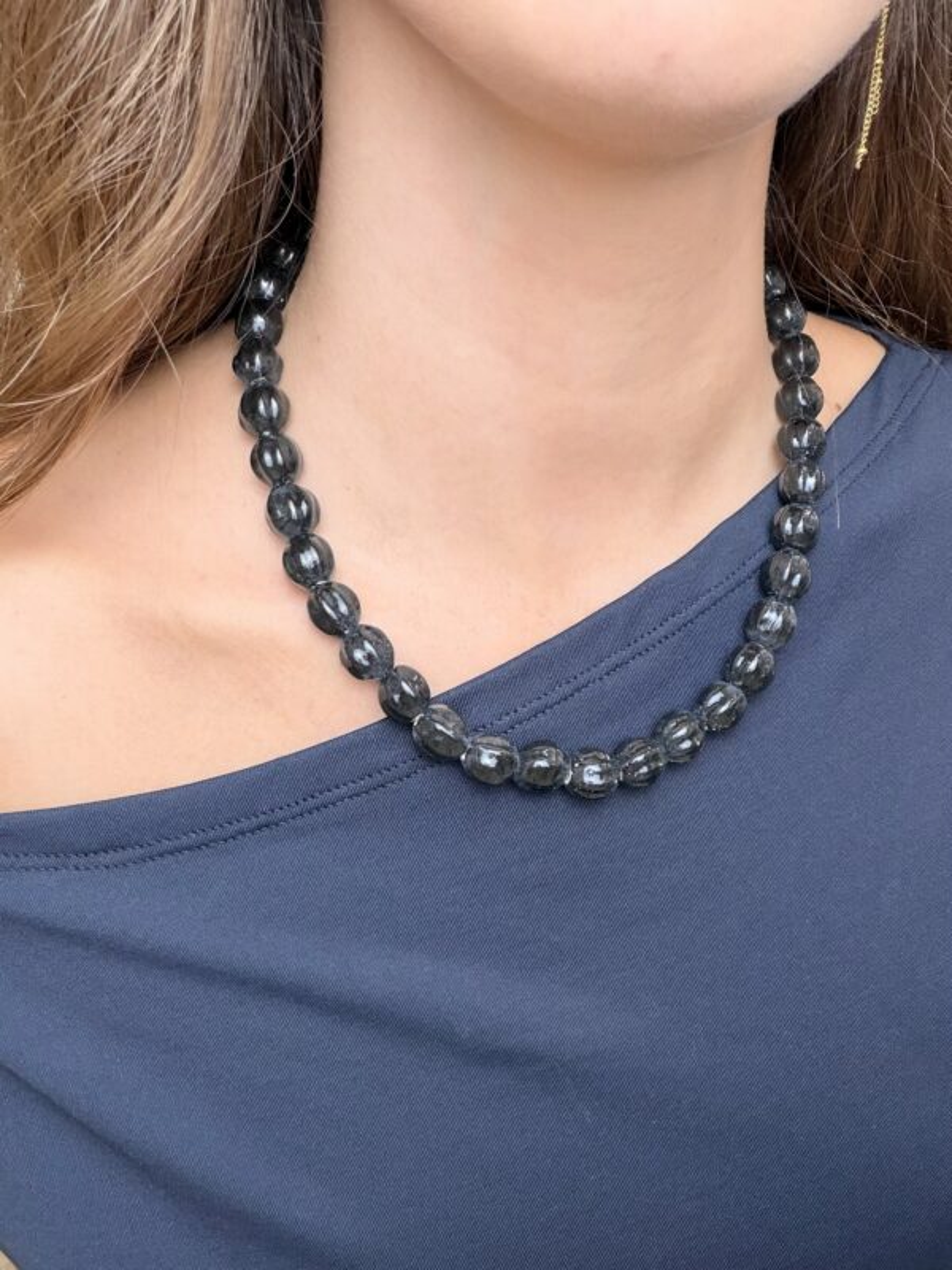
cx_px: 476
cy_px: 635
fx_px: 1100
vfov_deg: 60.0
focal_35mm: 30
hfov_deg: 46.8
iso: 100
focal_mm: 2.71
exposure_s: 1/60
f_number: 1.9
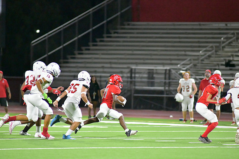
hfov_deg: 6.9
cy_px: 80
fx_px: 1992
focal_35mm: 300
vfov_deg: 4.6
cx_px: 120
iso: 18000
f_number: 4
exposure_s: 1/1250
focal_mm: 300
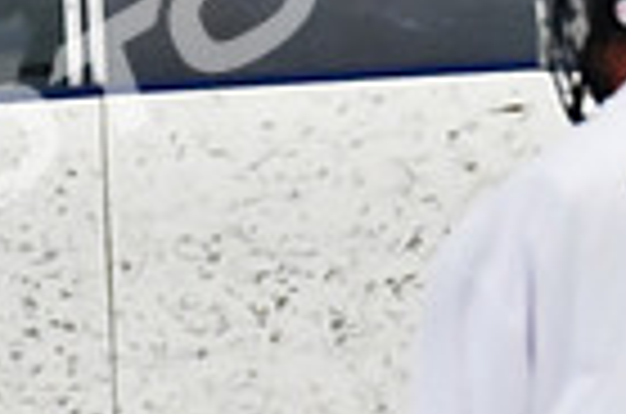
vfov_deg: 1.9
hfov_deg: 2.8
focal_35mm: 728
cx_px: -671
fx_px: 12630
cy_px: 493
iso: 6400
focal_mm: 116
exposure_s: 1/1600
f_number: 2.8
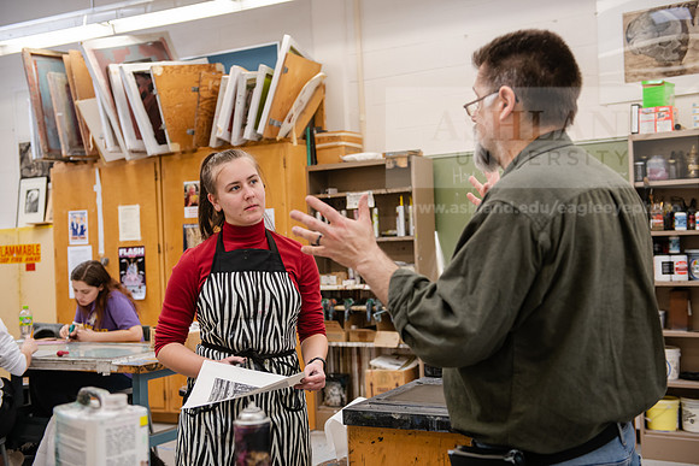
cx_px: 350
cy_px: 233
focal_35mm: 48
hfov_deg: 41.1
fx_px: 932
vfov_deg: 28.1
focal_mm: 48
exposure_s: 1/200
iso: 640
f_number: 3.5
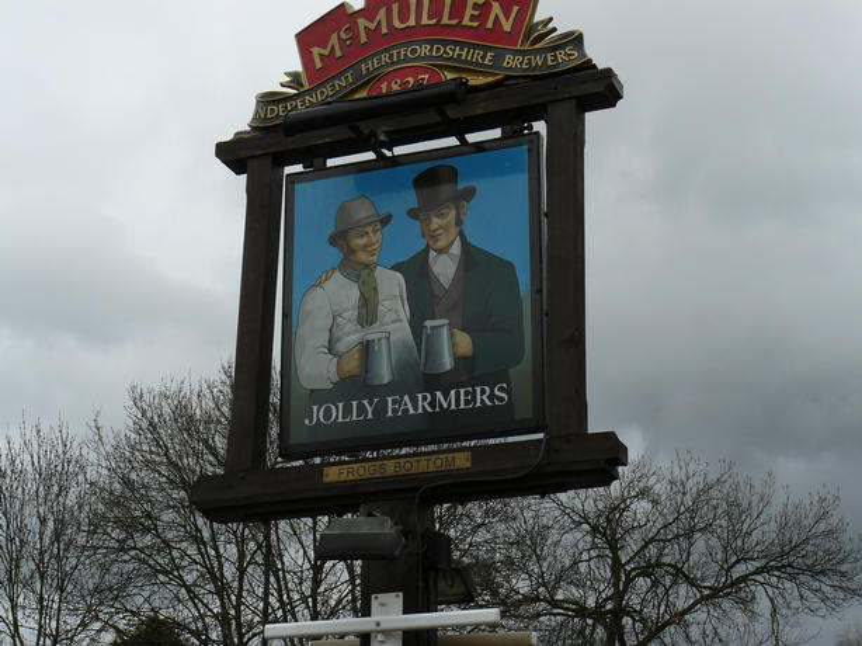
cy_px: 323
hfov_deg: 27.0
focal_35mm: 72
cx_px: 431
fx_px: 1792
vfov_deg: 20.4
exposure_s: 1/400
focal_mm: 12
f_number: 5.6
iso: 100
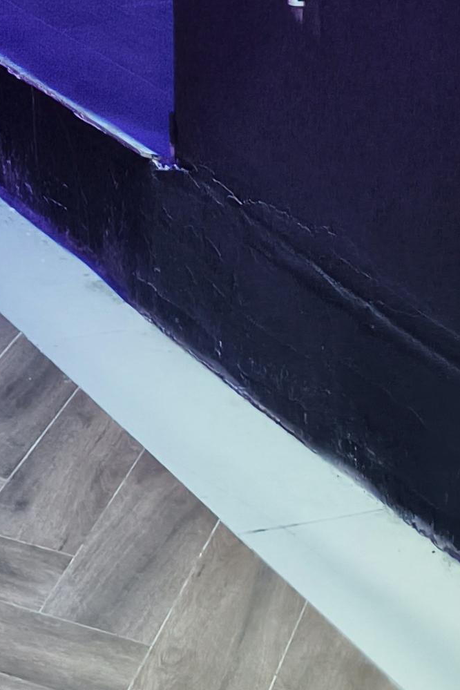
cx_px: -397
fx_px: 1821
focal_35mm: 95
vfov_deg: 19.0
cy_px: -332
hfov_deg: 12.9
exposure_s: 1/20
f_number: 1.7
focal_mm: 5.25
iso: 2004
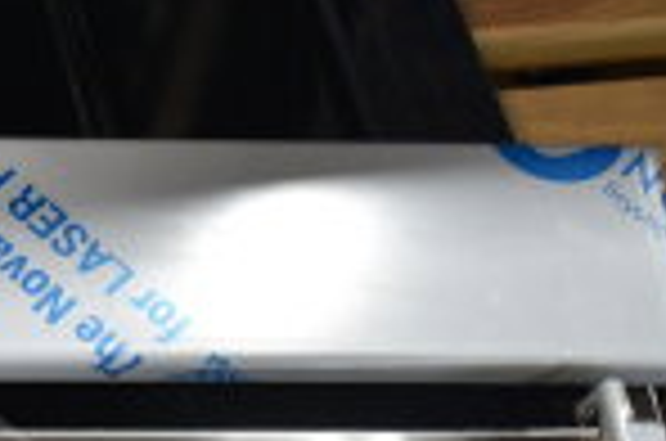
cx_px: -432
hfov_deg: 14.9
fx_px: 2289
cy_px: 389
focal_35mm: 124
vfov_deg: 10.9
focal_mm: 20
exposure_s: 1/30
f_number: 3.5
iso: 110
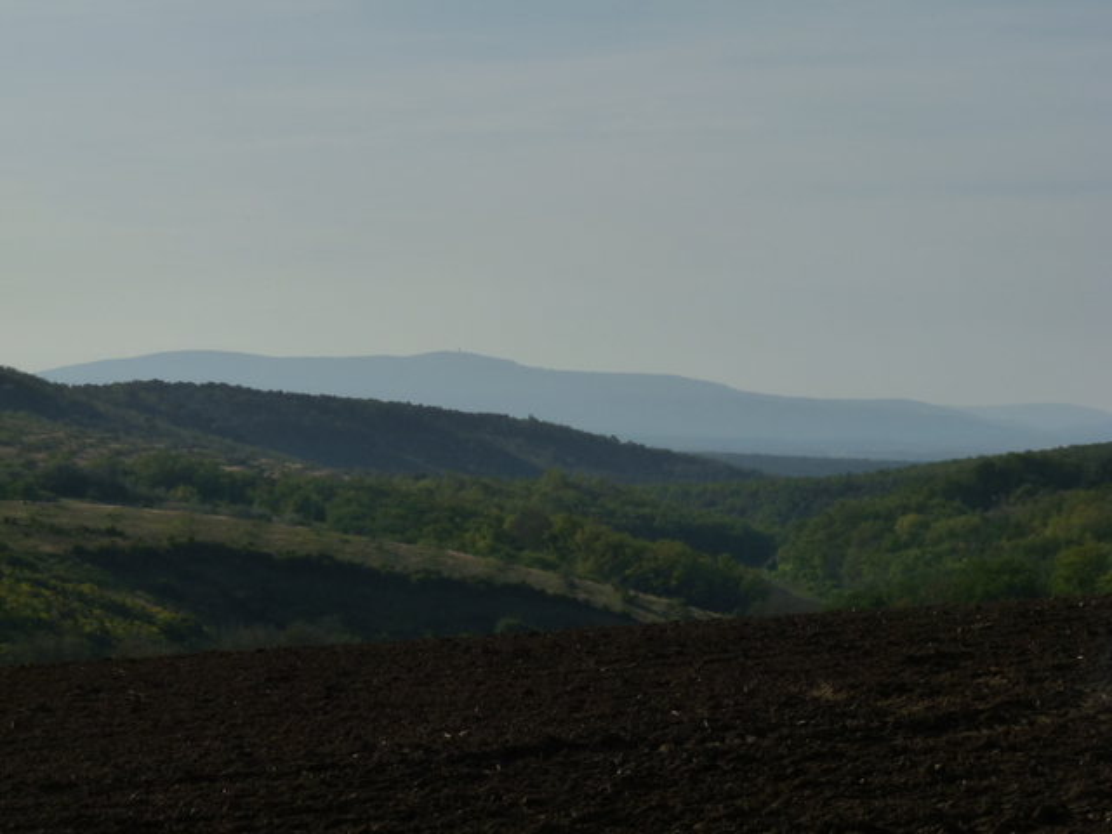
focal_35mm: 129
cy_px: 417
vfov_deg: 11.5
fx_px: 4144
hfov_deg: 15.3
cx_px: 556
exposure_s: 1/800
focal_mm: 23
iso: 160
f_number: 8
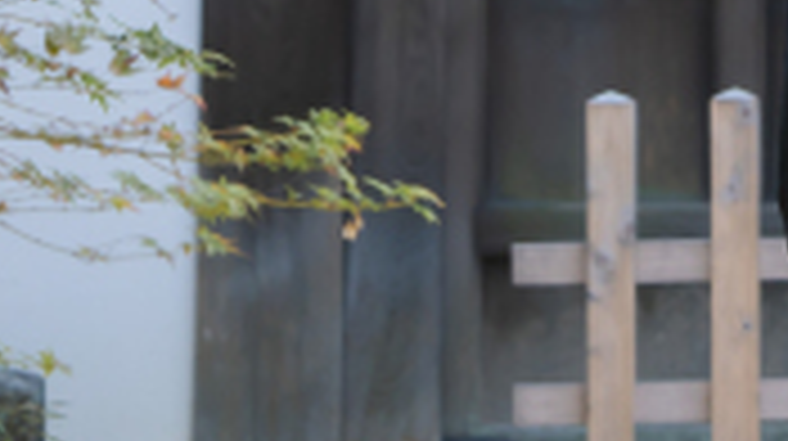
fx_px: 8391
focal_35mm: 402
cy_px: -529
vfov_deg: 3.0
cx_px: 1153
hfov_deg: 5.3
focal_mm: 84
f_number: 2.8
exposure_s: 1/500
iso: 250
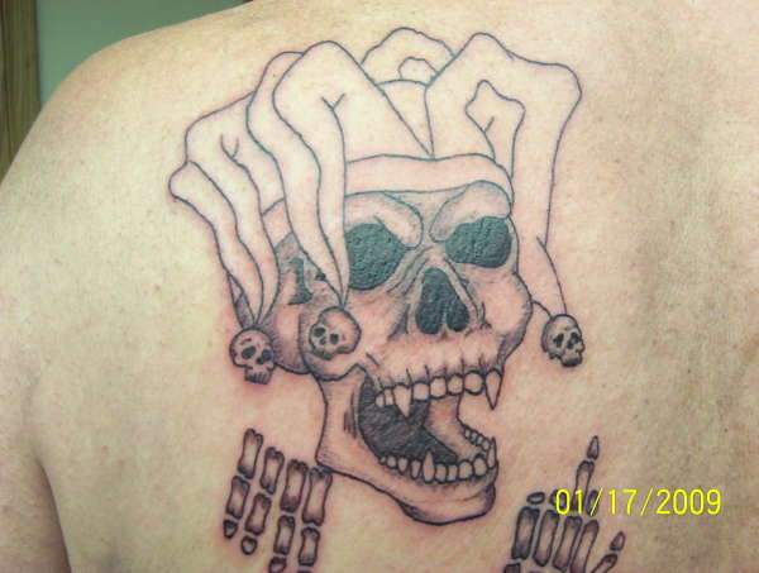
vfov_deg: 39.8
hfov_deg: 51.2
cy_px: 286
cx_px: 380
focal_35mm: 36
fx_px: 791
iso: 100
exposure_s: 1/37.4
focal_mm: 5.54
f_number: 2.76
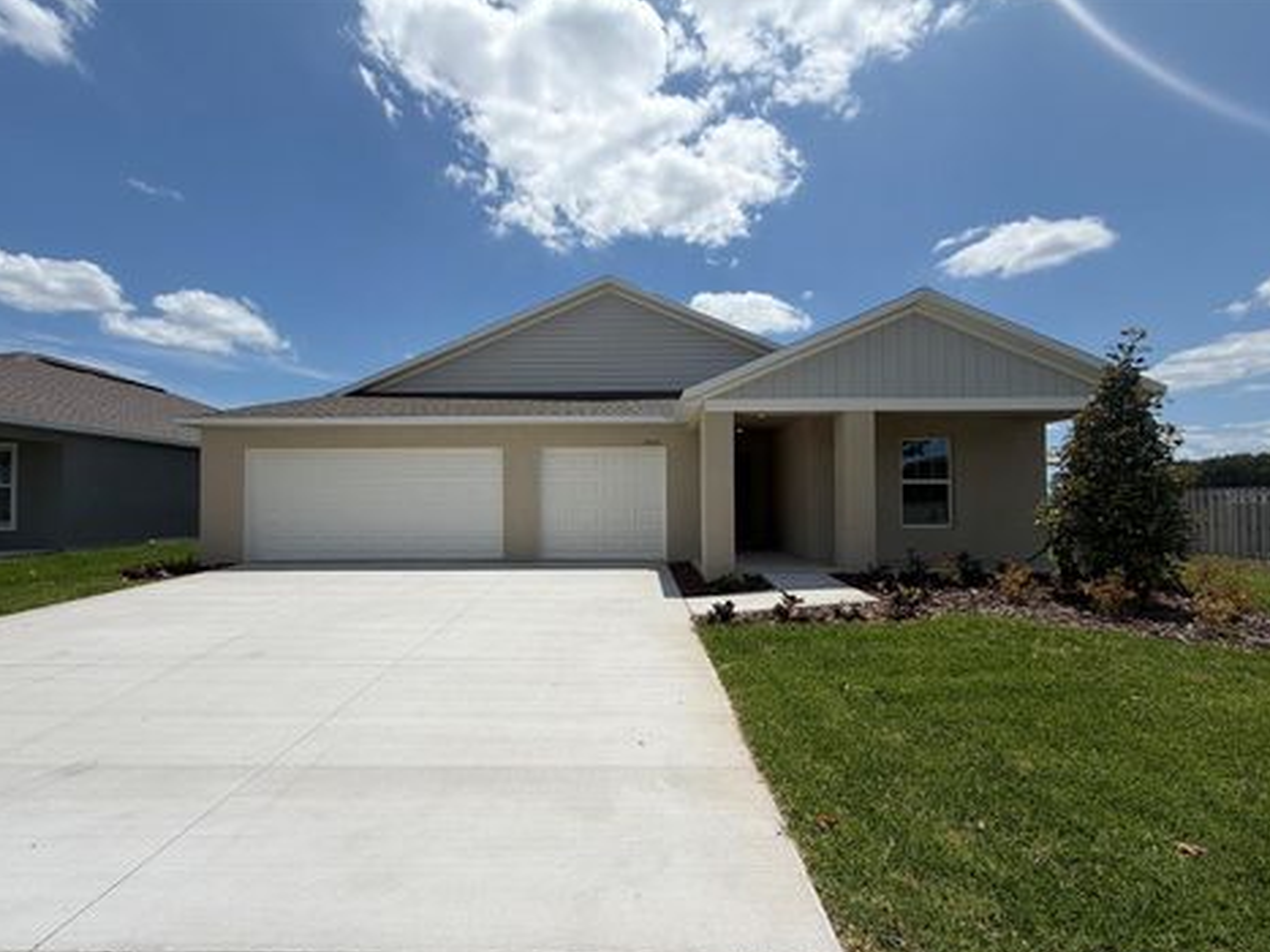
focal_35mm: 15
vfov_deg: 81.7
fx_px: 550
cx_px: 625
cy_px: 496
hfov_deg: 98.2
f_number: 2.2
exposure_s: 1/1901
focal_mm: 2.22
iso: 20
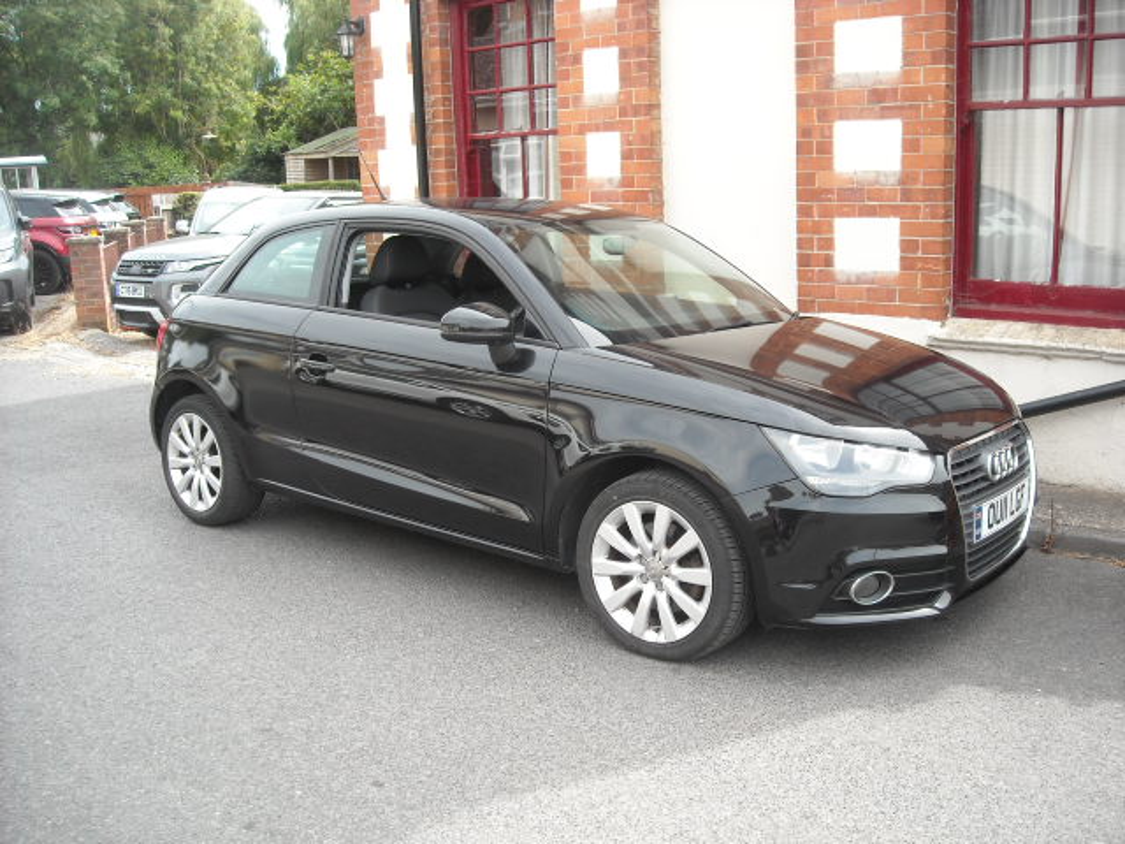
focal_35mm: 35
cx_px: 562
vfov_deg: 40.7
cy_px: 422
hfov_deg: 52.6
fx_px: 1137
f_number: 2.8
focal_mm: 5.7
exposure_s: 1/209
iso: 64
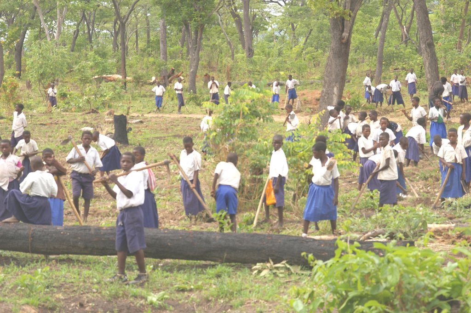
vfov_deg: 12.2
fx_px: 1471
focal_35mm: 112
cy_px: 156
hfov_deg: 18.2
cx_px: 236
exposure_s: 1/160
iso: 200
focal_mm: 75
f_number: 11
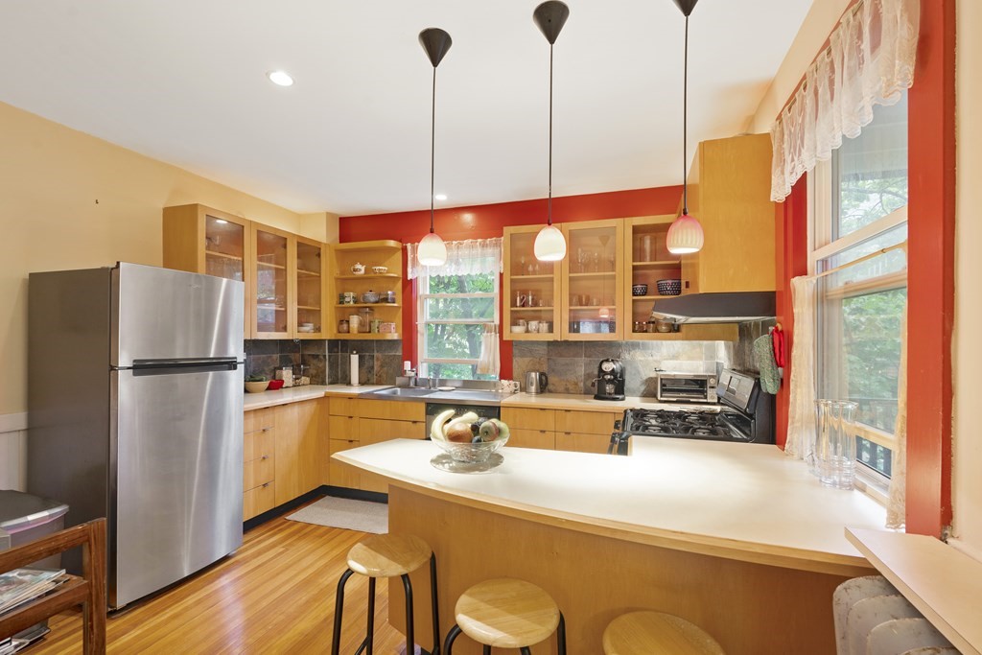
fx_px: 436
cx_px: 491
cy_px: 328
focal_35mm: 16
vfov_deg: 73.8
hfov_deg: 96.7
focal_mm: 16
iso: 400
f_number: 8
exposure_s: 2
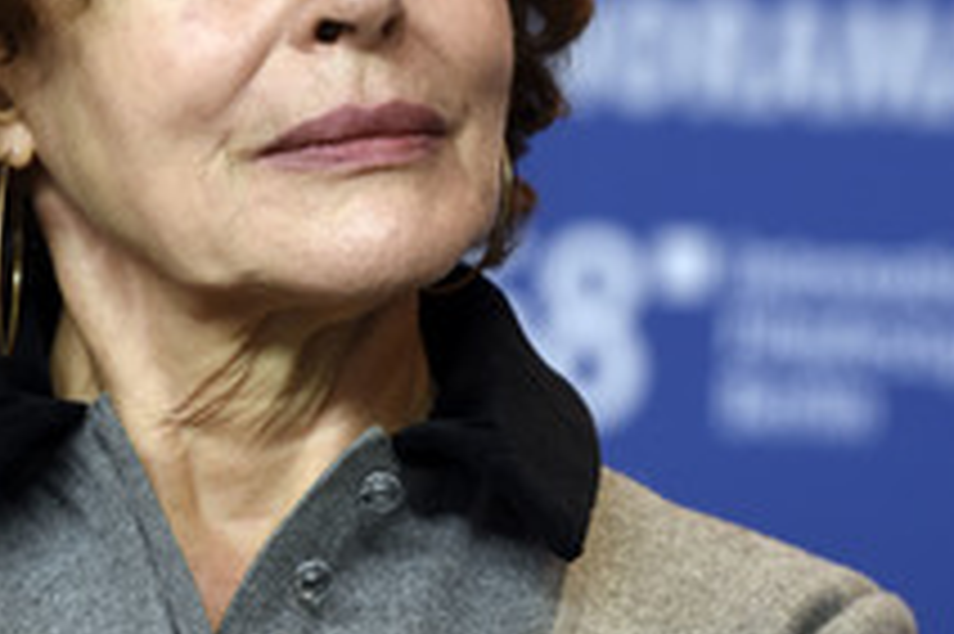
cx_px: 198
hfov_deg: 3.5
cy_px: 58
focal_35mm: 590
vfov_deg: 2.3
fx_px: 15624
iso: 640
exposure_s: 1/320
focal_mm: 185
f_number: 3.5
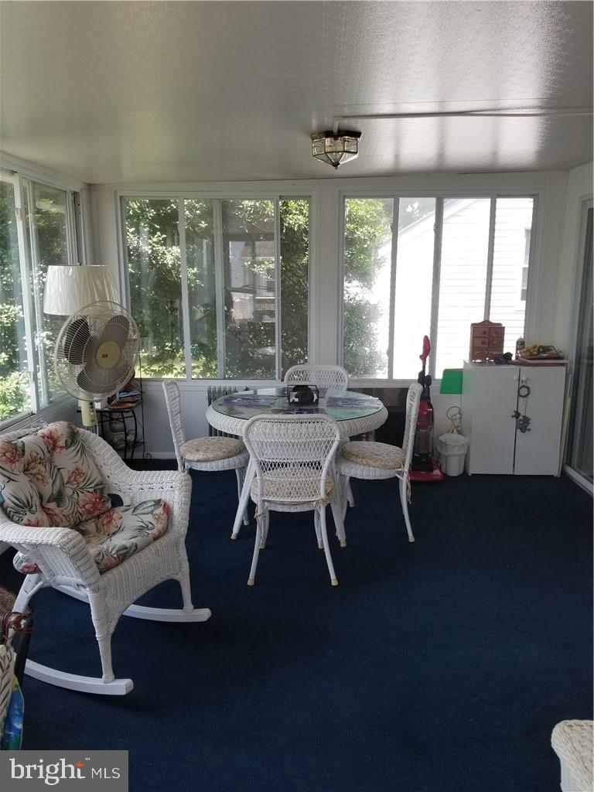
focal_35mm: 26
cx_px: 297
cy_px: 396
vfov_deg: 67.3
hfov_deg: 53.1
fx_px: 595
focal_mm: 4.3
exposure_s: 1/291
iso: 50
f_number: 1.7
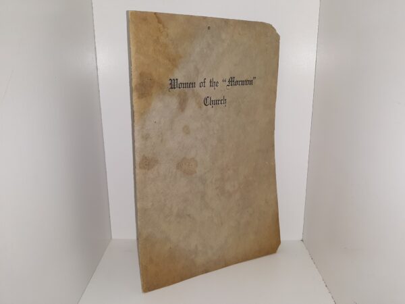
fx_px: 328
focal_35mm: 28
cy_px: 152
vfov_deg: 49.7
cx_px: 202
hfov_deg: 63.4
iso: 40
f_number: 1.7
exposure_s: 1/138
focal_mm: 3.7
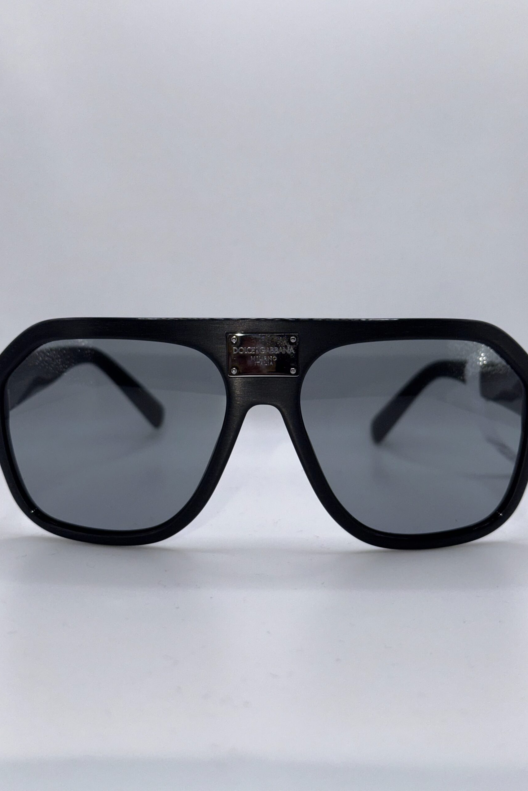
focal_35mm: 50
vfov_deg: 39.6
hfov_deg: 27.0
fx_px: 1100
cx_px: 266
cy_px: 396
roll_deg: -1.8
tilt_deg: -12.9
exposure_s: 1/1050
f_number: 1.78
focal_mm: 6.86
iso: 40
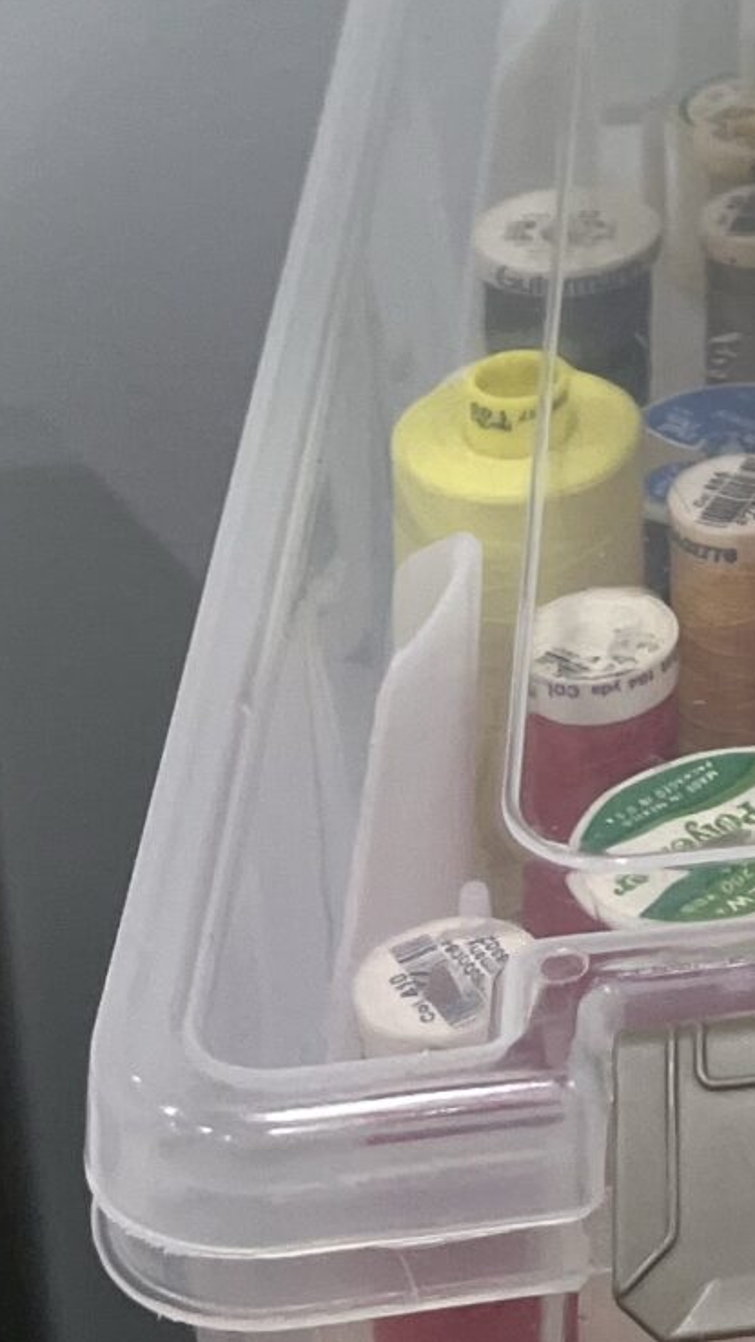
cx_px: 1434
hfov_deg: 11.3
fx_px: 3489
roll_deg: -0.8
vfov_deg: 19.5
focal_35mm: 98
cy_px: -562
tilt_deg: -15.6
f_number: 1.6
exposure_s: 1/117
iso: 125
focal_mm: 5.1
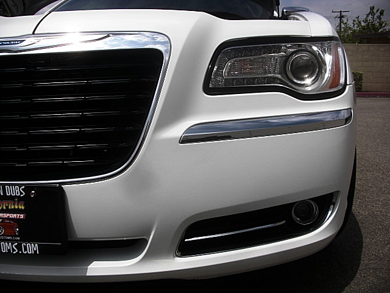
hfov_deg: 51.4
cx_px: 195
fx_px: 406
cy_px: 146
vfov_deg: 39.7
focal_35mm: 36
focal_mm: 6.3
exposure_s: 1/250
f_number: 7.9
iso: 50
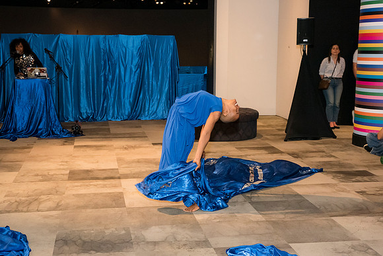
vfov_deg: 26.0
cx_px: 192
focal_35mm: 52
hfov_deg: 38.2
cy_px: 128
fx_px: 553
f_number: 5
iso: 5600
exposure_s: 1/125
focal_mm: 52
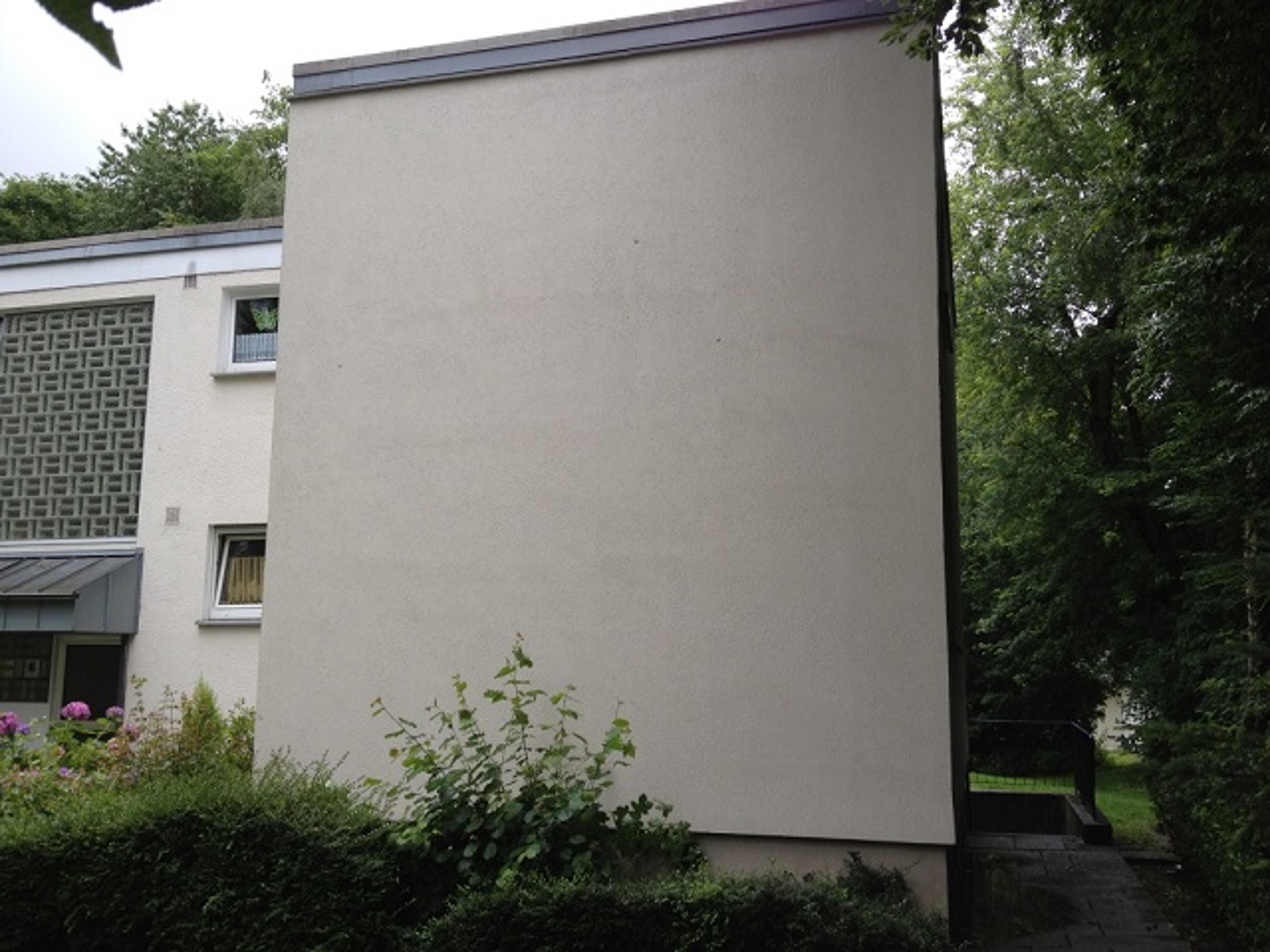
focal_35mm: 35
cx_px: 635
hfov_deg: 52.6
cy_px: 476
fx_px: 1284
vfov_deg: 40.7
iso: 64
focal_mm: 4.28
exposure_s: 1/269
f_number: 2.4
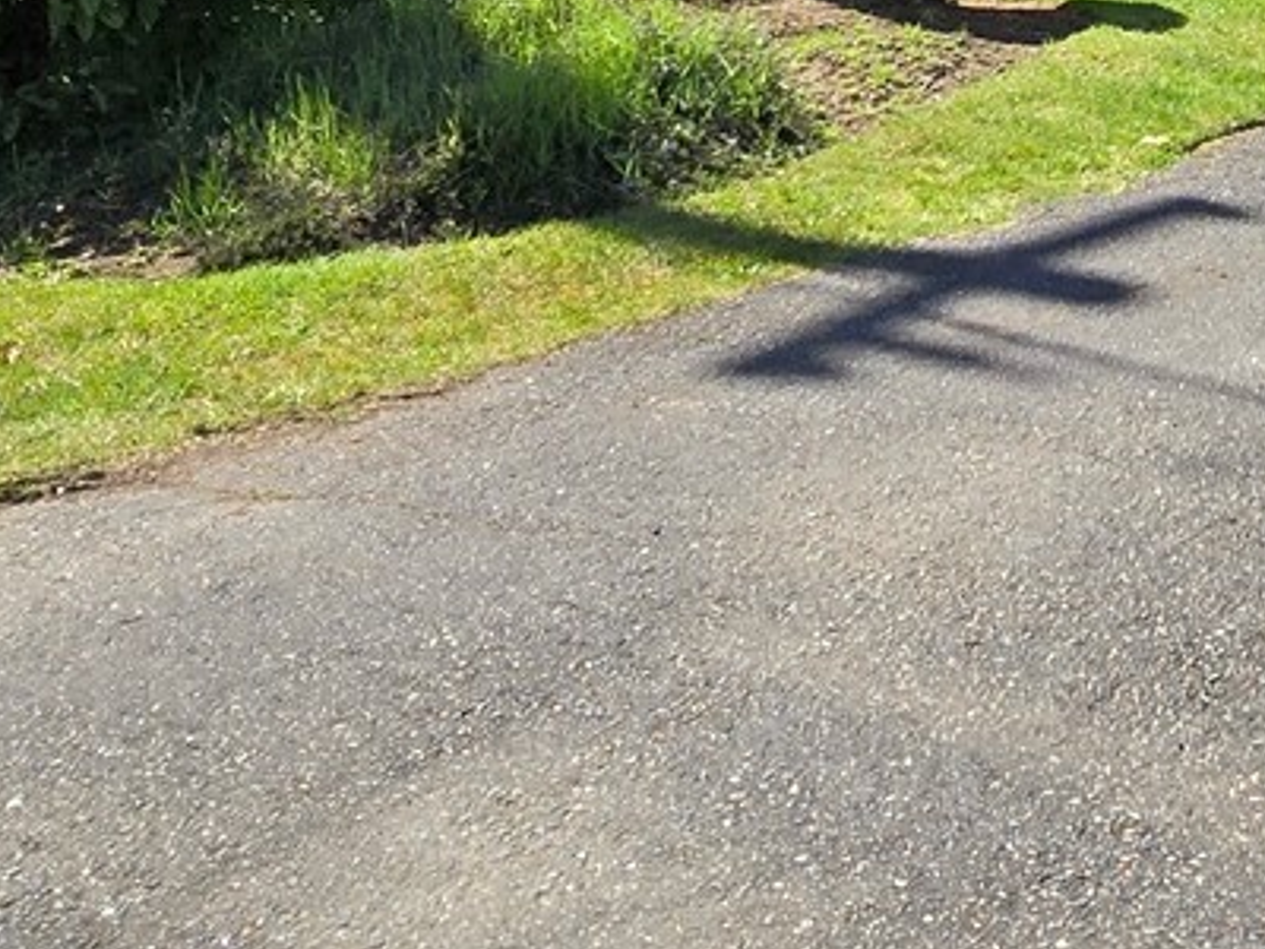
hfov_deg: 33.7
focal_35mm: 52
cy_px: -329
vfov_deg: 24.1
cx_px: 1259
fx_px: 1900
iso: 50
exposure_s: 1/1610
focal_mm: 2.2
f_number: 2.2
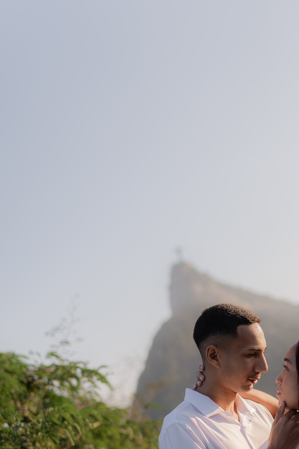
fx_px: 772
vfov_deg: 31.5
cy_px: 365
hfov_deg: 21.5
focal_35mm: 62
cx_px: 260
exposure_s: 1/3200
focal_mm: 35
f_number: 1.6
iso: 50
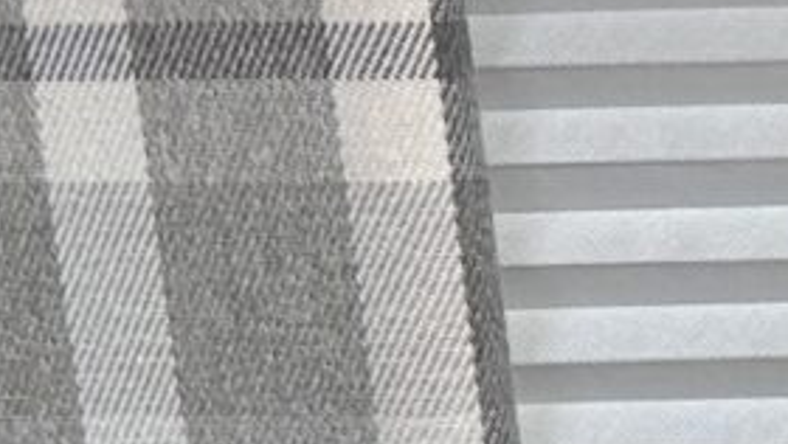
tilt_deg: -12.1
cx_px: 2440
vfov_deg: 6.3
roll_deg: +3.7
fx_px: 3994
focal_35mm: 191
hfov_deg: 9.0
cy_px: 658
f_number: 1.78
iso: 80
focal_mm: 6.86
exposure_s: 1/350
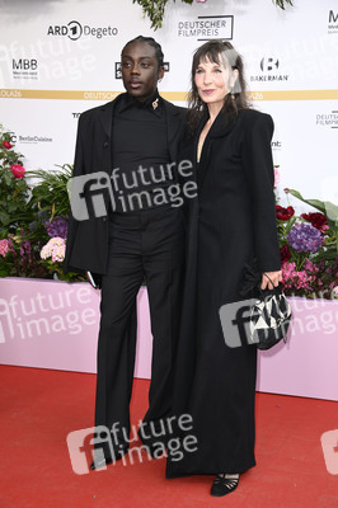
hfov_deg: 20.9
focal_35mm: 65
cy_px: 254
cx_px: 169
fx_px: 917
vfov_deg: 31.0
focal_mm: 65
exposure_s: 1/250
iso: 640
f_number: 5.6
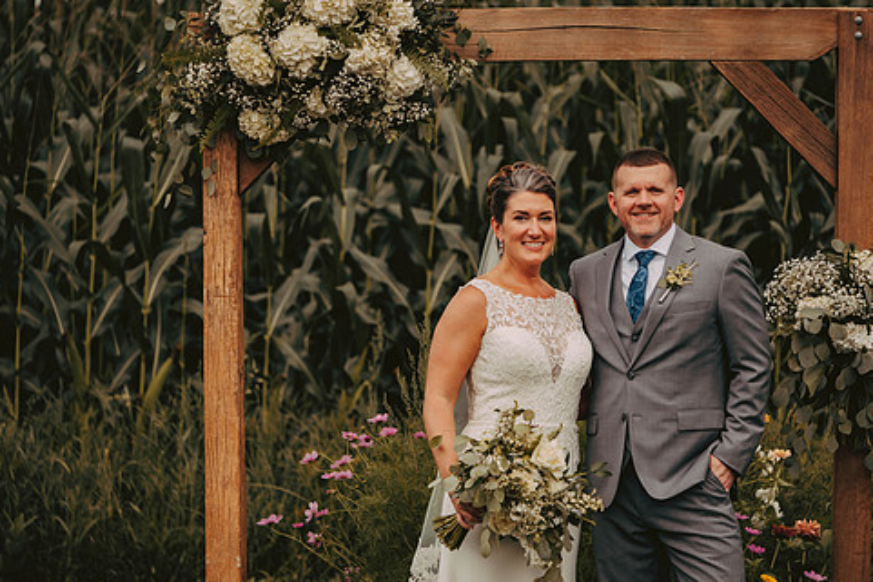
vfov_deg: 7.2
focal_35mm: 192
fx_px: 4657
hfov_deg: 10.7
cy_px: 277
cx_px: 467
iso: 200
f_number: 2.8
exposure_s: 1/640
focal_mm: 155
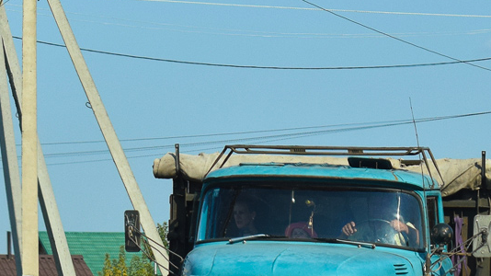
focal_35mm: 194
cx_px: 298
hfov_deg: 11.1
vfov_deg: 6.2
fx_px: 2527
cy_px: 217
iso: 200
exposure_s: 1/1000
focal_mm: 55
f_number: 5.6
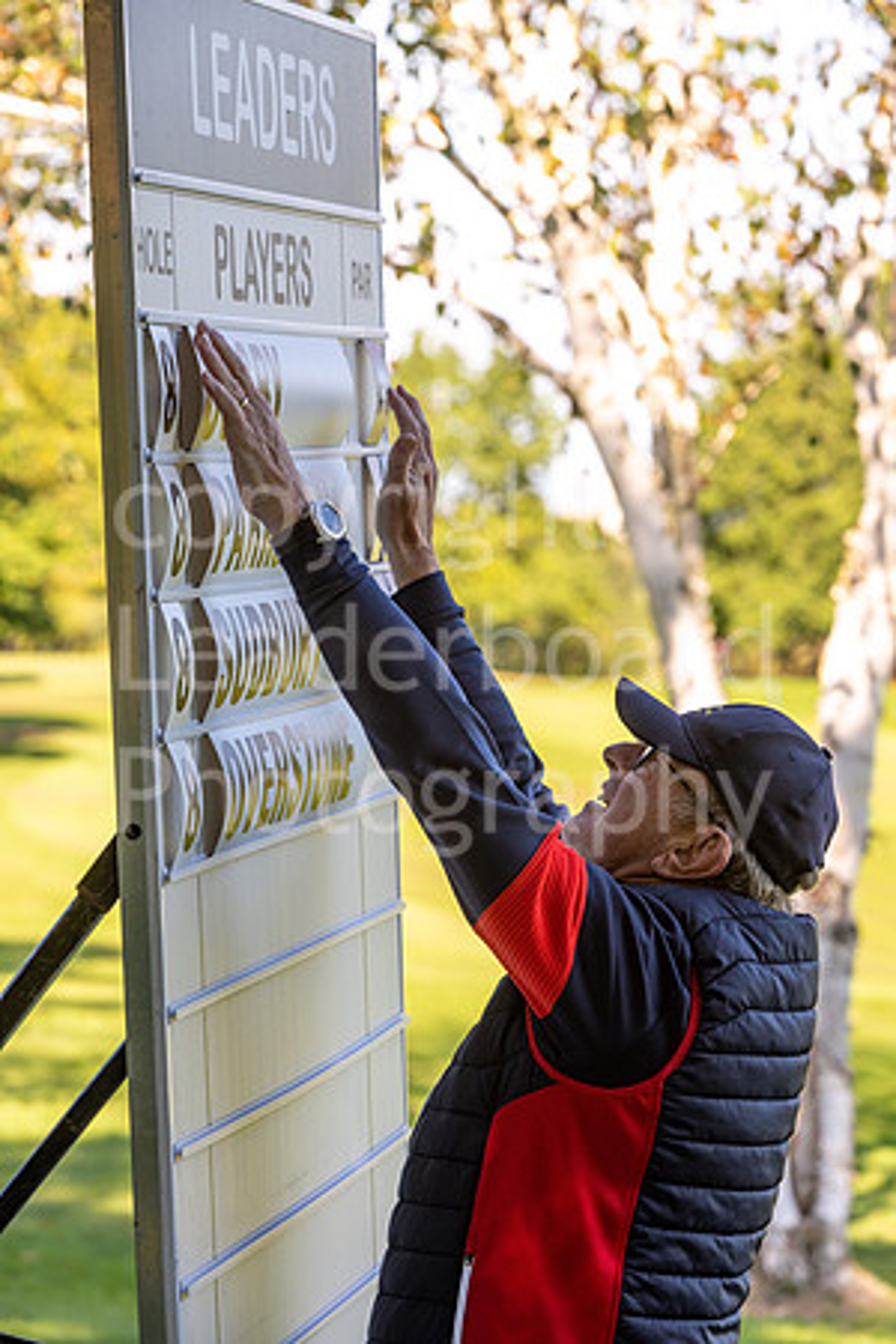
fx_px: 5600
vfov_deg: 13.7
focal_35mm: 150
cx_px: 448
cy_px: 672
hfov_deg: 9.1
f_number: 7.1
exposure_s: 1/250
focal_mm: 150
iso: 200
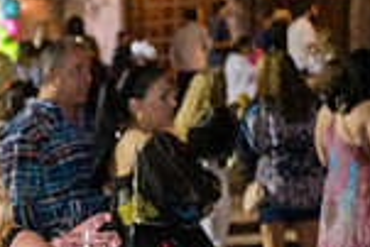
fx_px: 1224
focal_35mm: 119
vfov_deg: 11.4
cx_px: -233
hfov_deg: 15.4
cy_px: 247
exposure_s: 1/200
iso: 8000
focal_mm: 31
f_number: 2.8
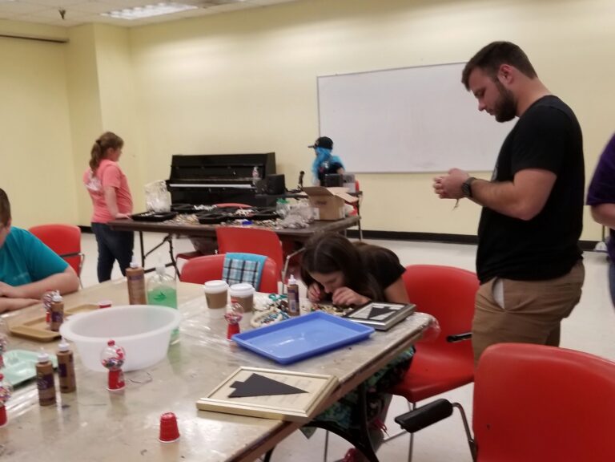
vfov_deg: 53.1
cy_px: 231
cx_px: 308
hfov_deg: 67.3
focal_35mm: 26
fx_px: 462
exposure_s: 1/60
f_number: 1.7
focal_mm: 4.25
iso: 125
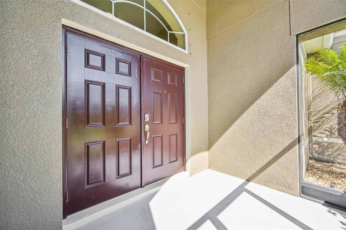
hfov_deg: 104.3
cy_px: 115
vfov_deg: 81.1
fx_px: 134
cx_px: 173
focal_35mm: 14
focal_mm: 14
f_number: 8
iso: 400
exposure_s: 1/160
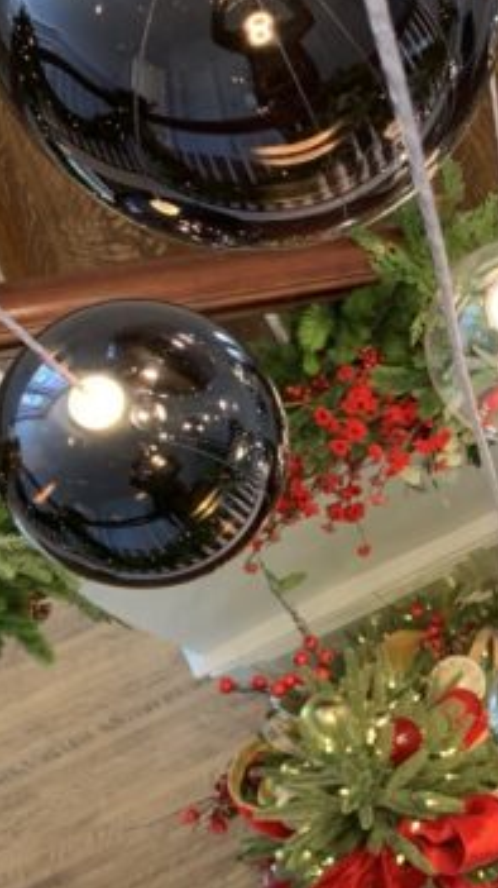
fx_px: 1458
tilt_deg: -78.5
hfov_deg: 18.8
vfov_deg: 33.6
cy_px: 589
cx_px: 513
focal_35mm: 62
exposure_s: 1/60
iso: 160
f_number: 1.8
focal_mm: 4.25
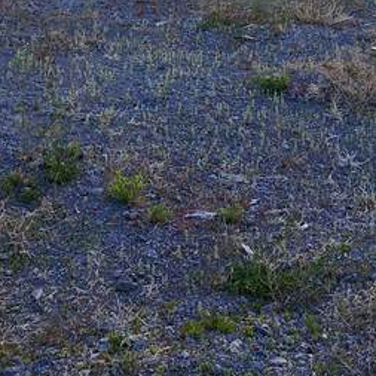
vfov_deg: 15.0
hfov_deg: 16.2
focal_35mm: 103
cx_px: 449
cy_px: -268
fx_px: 1266
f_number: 1.8
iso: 20
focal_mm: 5.4
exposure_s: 1/531
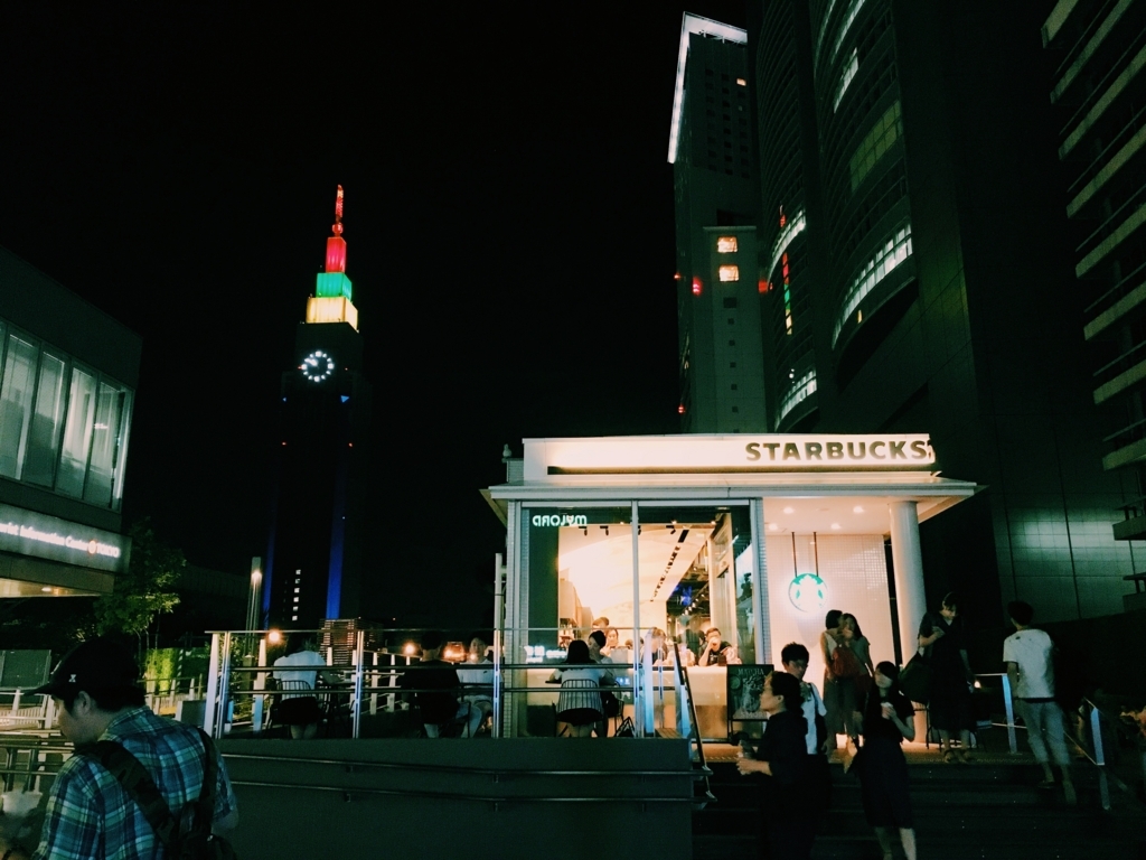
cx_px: 573
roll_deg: +0.1
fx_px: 960
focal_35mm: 29
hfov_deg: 61.7
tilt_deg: +14.9
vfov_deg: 48.2
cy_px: 430
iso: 250
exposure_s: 1/15
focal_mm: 4.15
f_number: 2.2
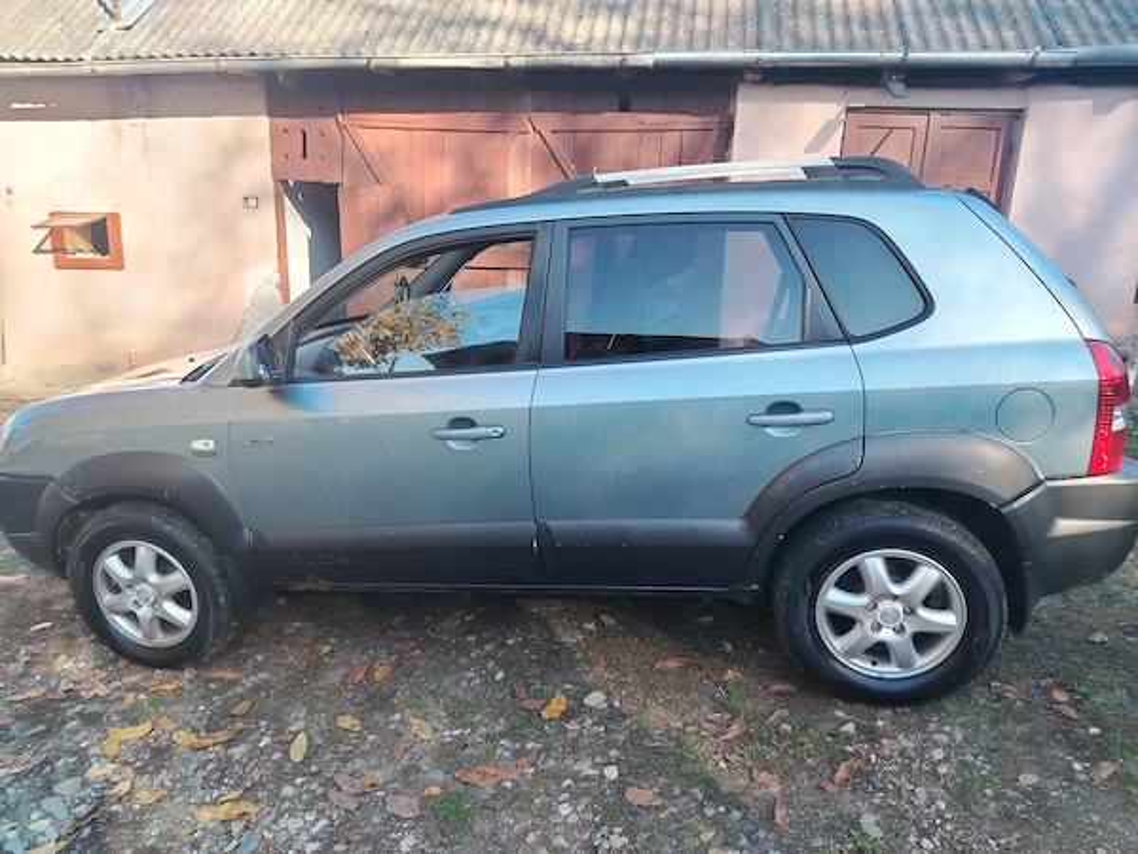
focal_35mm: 24
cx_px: 569
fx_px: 789
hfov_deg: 71.6
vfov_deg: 56.8
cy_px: 427
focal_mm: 5.25
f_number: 1.75
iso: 100
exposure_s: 1/167
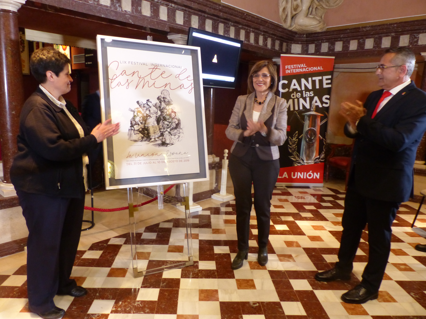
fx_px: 308
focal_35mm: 25
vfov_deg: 54.9
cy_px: 160
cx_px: 213
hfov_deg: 69.4
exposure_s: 1/15
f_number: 2.8
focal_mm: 4.6
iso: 400
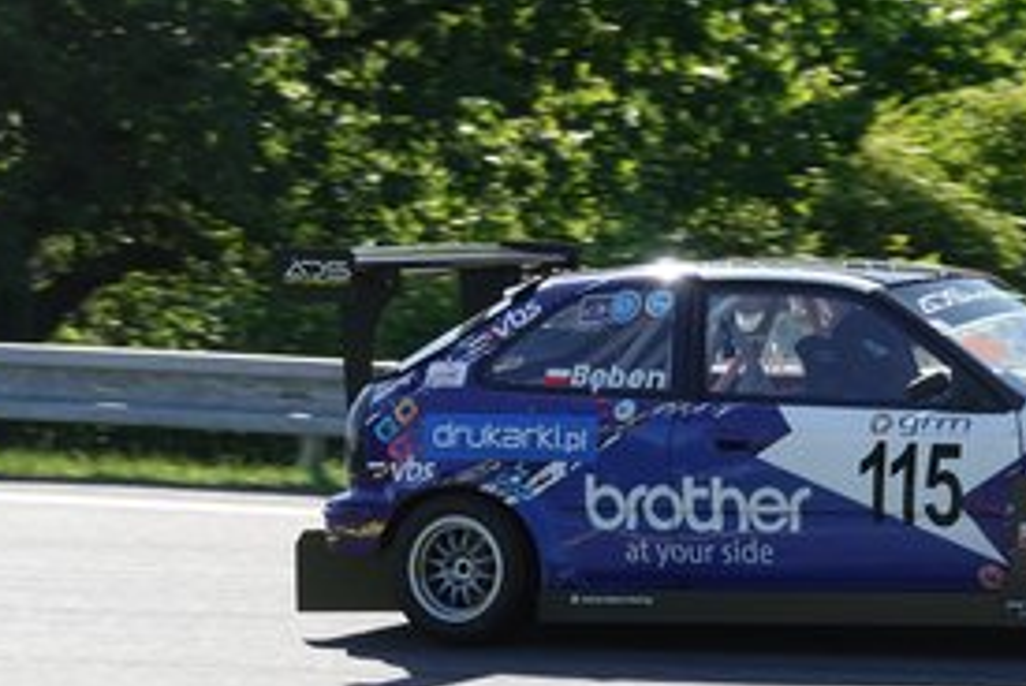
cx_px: 787
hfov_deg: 9.6
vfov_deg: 6.4
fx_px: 6105
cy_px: 541
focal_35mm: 214
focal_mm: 47.94
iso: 160
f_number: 4
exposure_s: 1/800
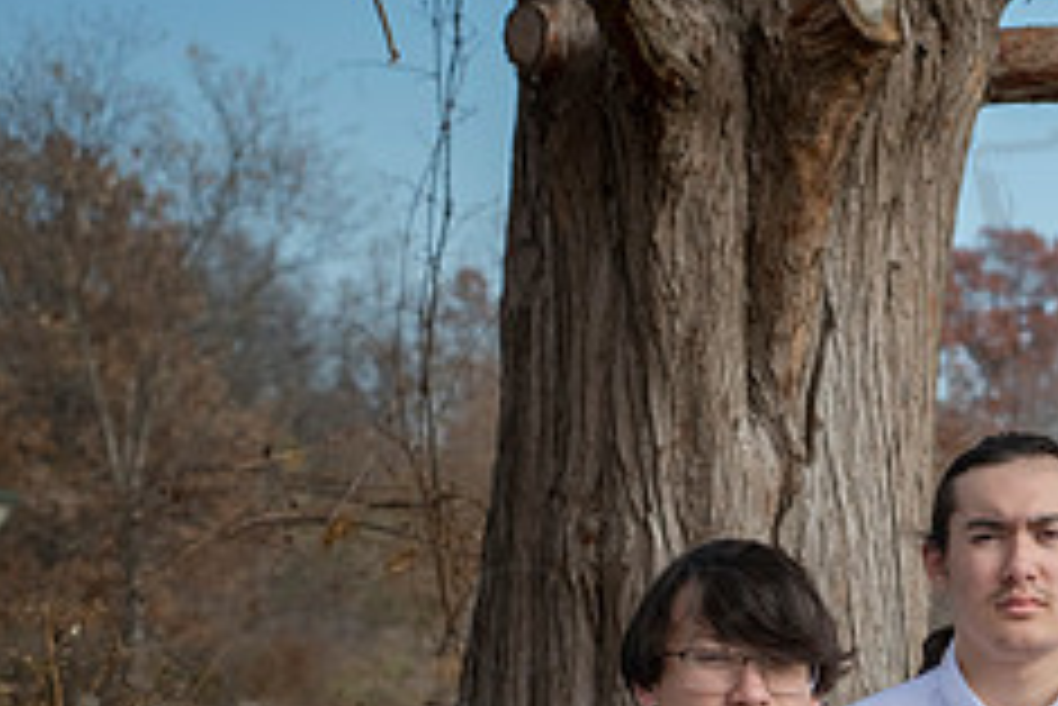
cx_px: 1288
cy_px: 839
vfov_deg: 6.5
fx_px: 6234
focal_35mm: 212
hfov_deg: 9.6
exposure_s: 1/640
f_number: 8
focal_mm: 86
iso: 400
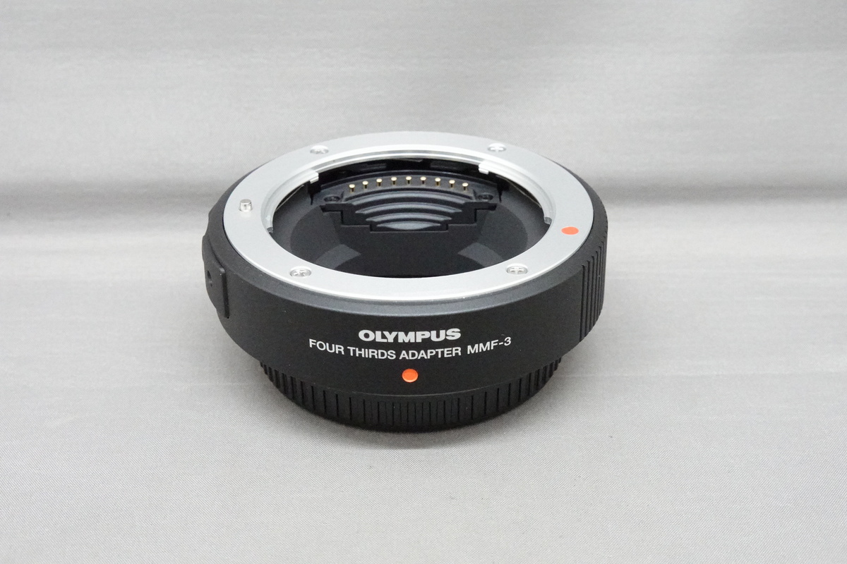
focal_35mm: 68
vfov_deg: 20.0
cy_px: 282
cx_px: 424
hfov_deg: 29.7
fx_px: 1600
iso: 6400
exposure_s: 1/60
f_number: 8
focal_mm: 24.84
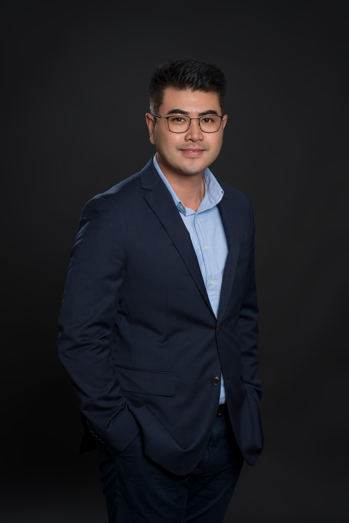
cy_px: 262
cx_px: 174
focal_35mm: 87
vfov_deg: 23.4
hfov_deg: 15.7
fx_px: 1265
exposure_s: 1/200
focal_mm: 87
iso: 100
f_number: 9.5
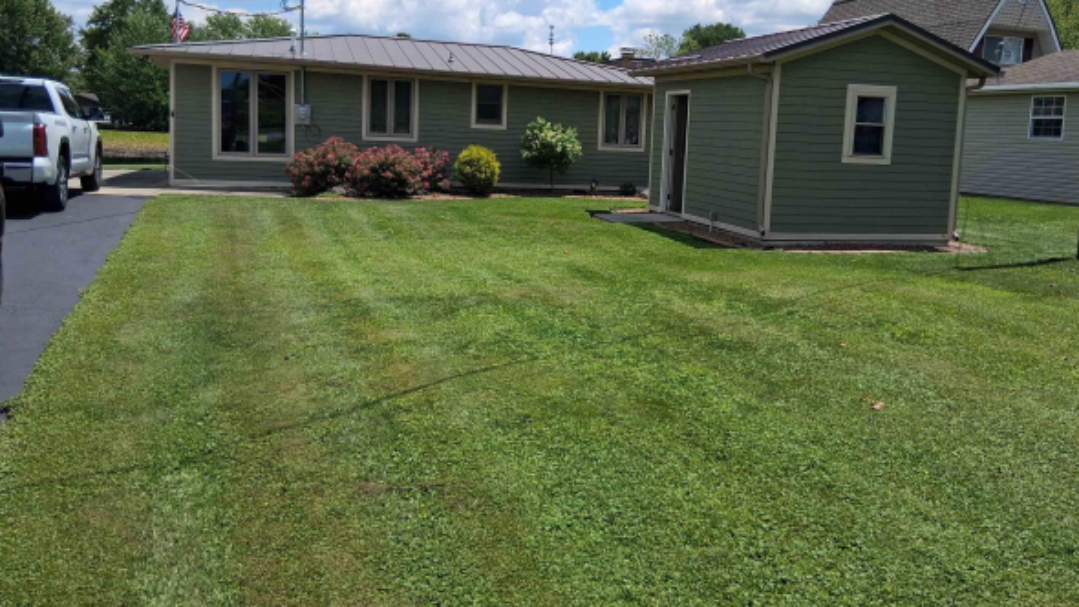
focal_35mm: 32
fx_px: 916
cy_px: 230
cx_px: 573
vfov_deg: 36.5
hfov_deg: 61.0
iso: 25
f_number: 1.8
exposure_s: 1/812
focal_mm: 3.98
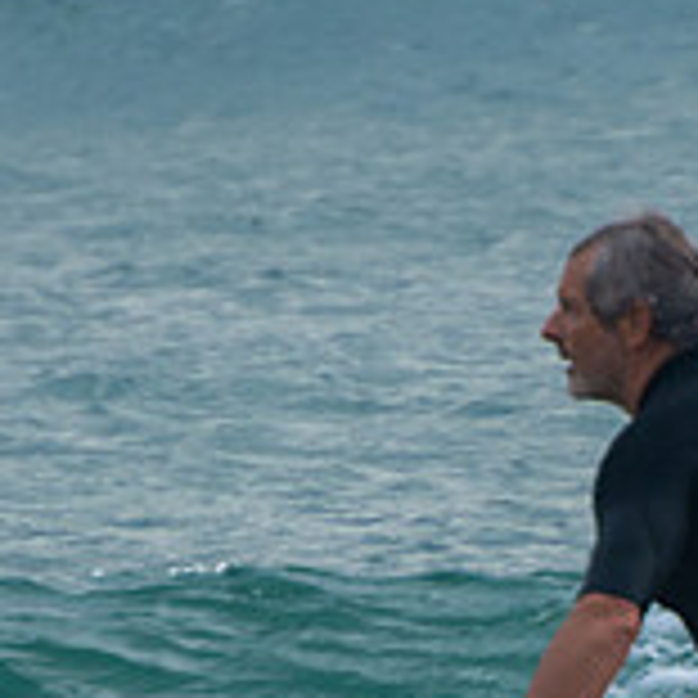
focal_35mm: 1907
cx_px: 693
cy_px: 808
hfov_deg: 0.9
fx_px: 43505
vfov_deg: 0.9
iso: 280
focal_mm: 400
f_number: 5.6
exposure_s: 1/400
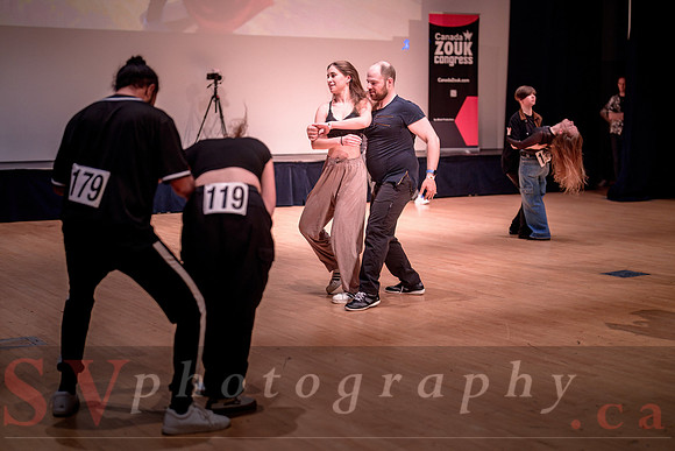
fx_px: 1143
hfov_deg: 32.9
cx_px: 337
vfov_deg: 22.3
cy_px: 232
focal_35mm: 61
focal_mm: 50
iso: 1600
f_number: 1.4
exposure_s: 1/250
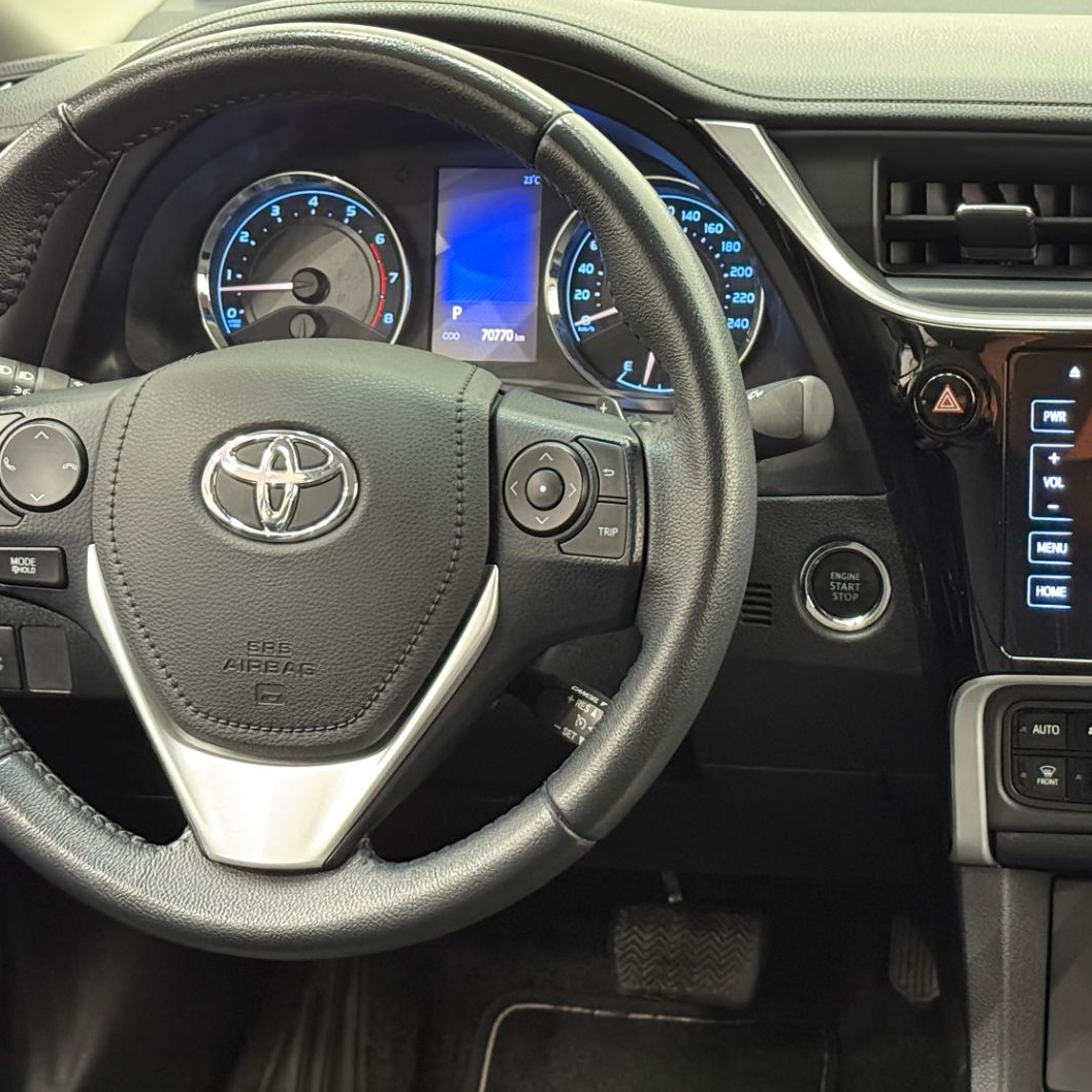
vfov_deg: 22.5
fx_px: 2748
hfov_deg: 22.3
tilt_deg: -19.7
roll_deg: +1.4
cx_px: 807
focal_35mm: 77
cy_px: 481
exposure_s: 1/20
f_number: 1.78
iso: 800
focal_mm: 6.76
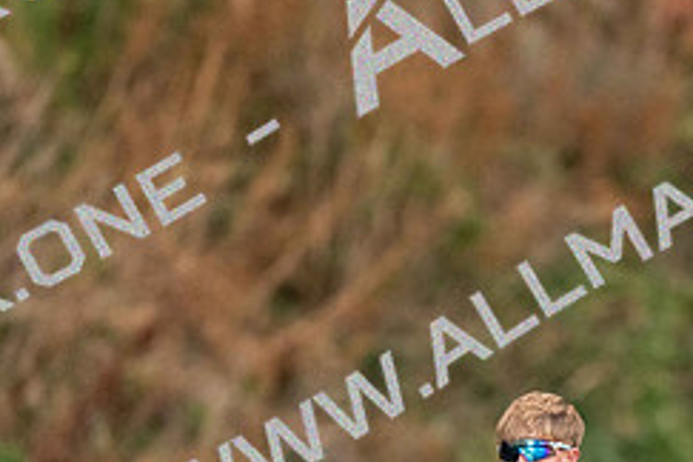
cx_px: 502
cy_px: 533
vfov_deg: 1.0
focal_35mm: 1434
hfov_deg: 1.4
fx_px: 27602
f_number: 4
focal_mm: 600
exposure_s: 1/2000
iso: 5600
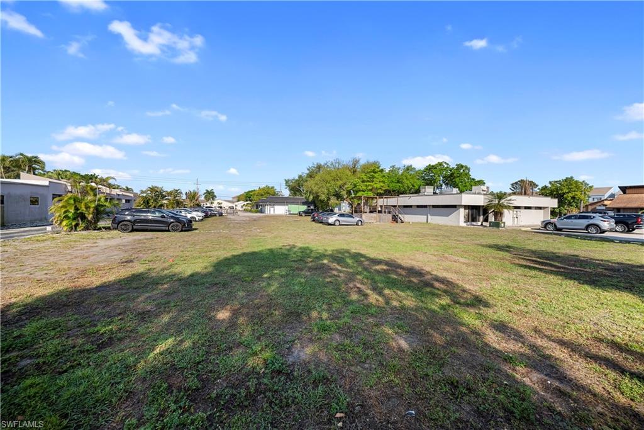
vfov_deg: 90.0
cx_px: 322
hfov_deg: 112.6
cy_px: 215
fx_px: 215
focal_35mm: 12
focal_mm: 12
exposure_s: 1/1600
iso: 640
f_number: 7.1
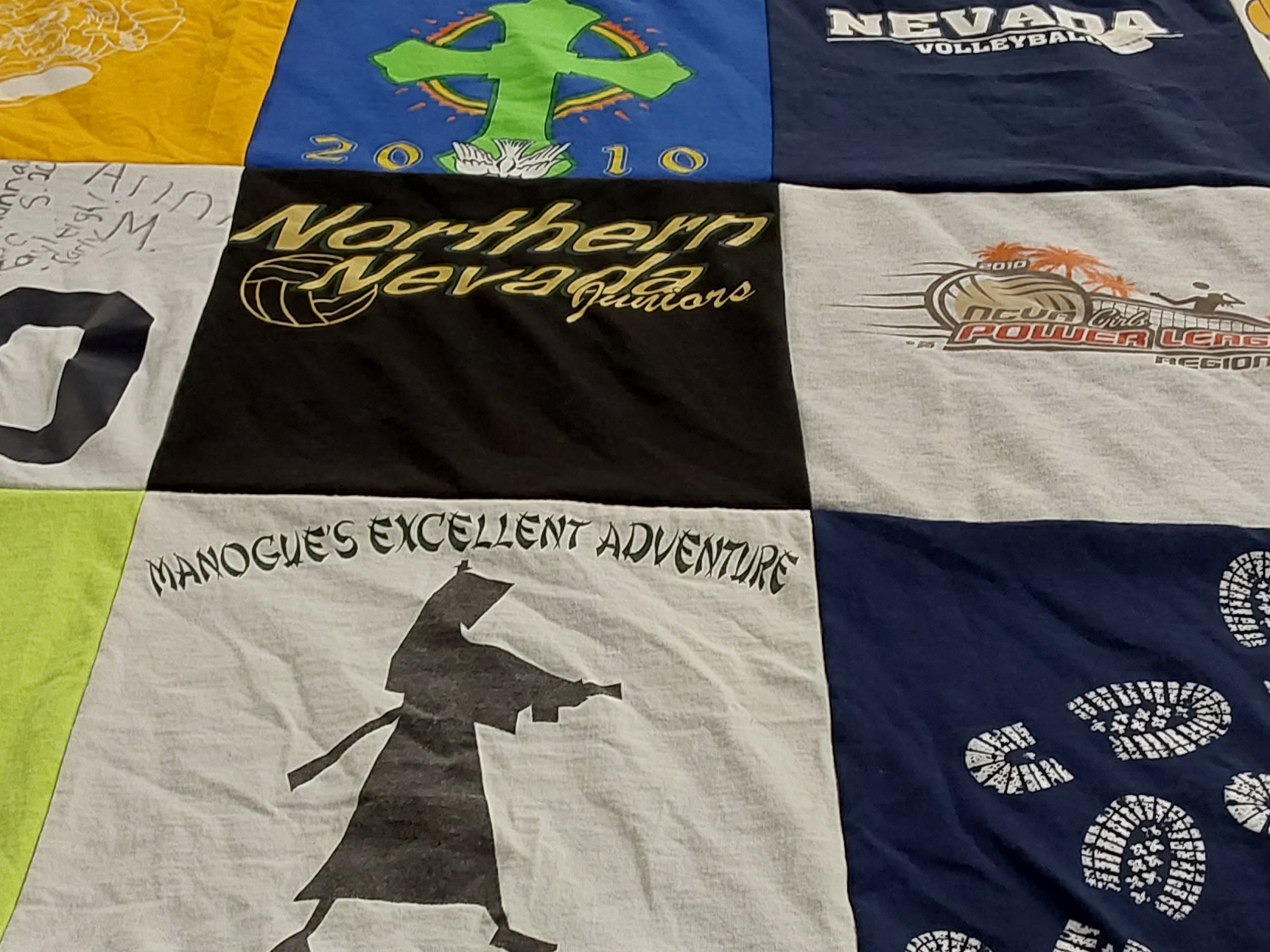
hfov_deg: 36.1
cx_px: 563
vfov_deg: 27.4
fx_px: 1944
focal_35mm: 53
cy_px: 630
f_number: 1.9
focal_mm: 2.91
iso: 80
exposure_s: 1/60
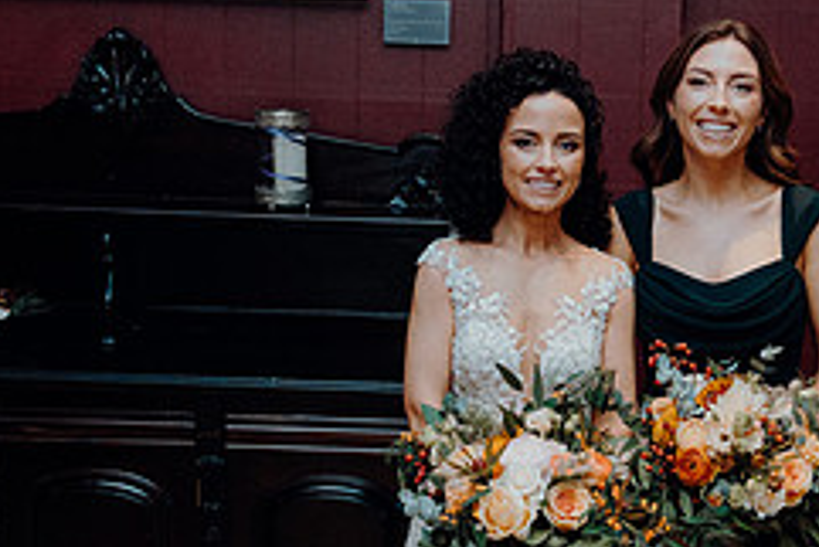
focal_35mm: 65
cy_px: 403
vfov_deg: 20.8
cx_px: 561
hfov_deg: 30.7
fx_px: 1480
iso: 3200
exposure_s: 1/160
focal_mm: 27
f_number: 3.5
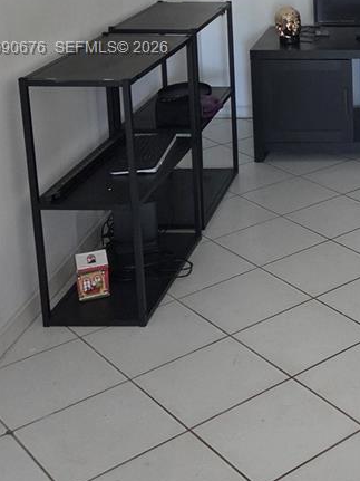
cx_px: 464
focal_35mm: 64
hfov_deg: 20.9
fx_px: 888
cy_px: 49
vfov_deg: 29.1
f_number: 1.8
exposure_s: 1/120
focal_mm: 5.4
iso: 1000
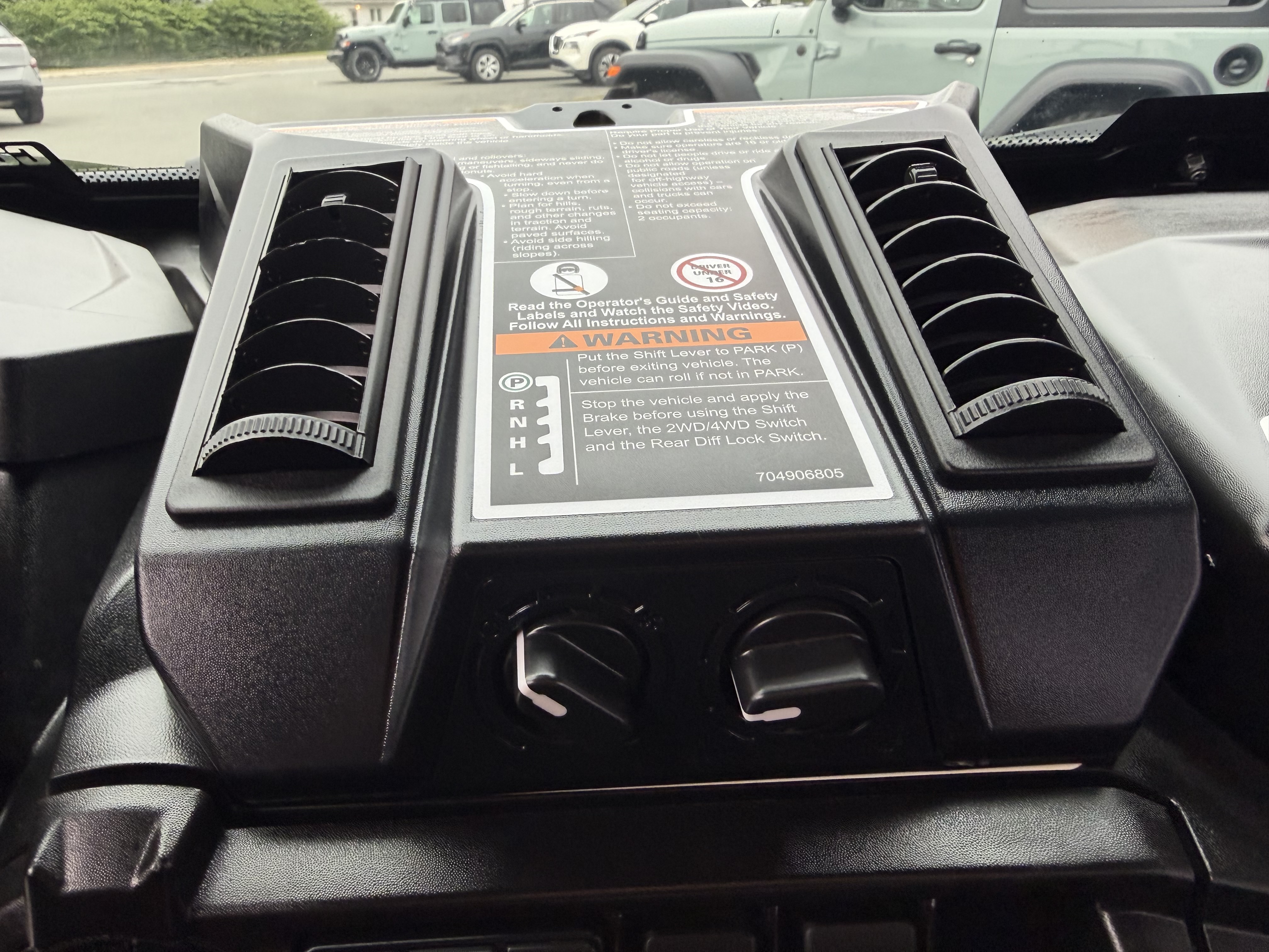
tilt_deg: -28.2
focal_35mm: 24
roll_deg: +1.5
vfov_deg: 56.8
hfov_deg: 71.6
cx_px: 634
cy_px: 476
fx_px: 880
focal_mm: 2.22
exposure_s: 1/121
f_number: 2.2
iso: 125
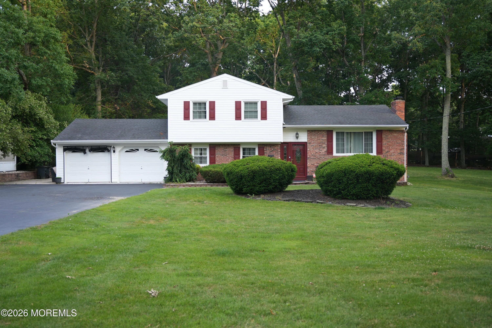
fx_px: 532
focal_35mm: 39
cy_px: 164
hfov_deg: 49.7
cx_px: 246
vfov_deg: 34.3
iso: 400
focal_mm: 38.9
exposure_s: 1/160
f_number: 3.2
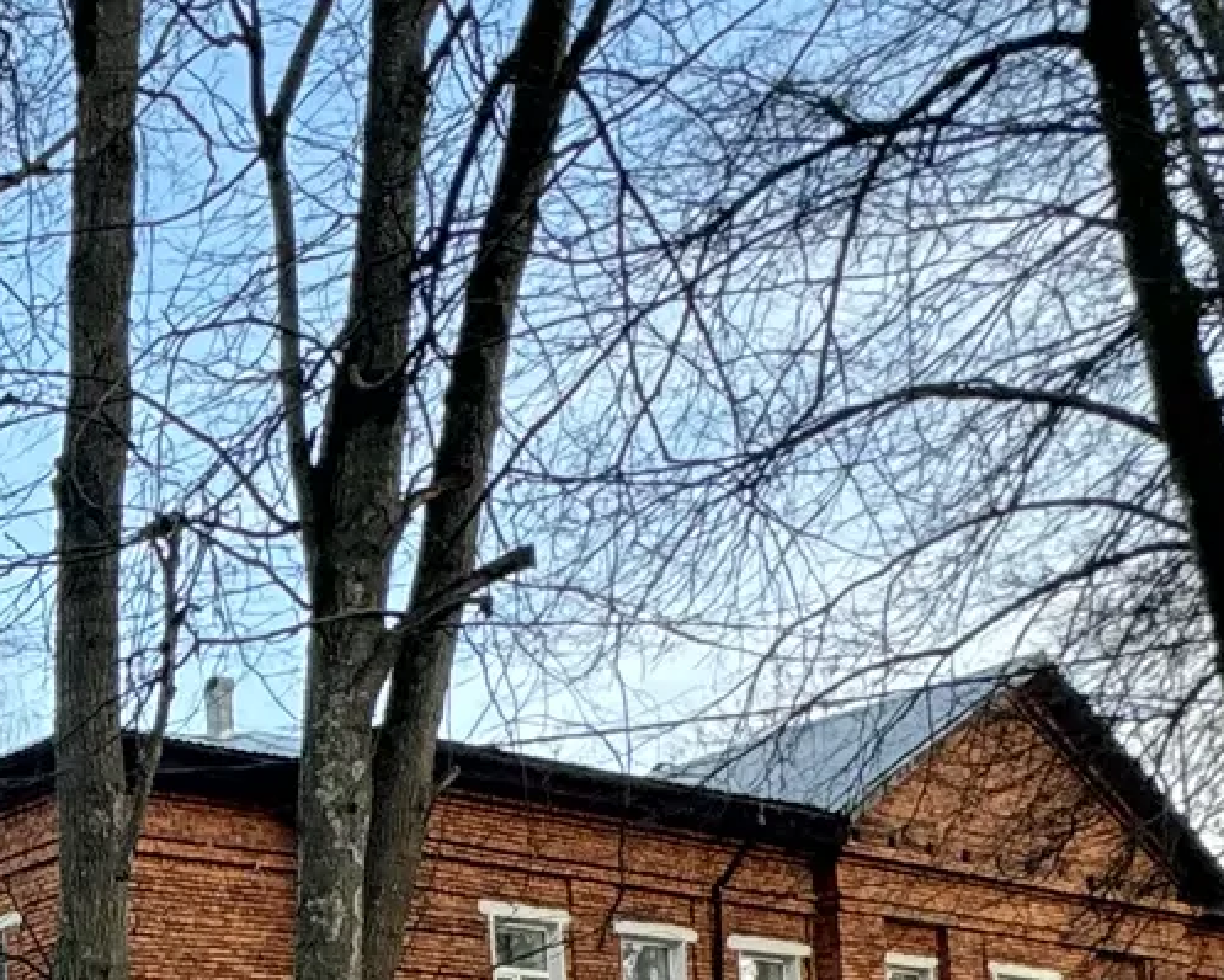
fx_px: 2392
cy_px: 1448
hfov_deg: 22.9
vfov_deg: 20.1
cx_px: -643
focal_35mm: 66
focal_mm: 2.22
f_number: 2.2
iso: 64
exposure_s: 1/99
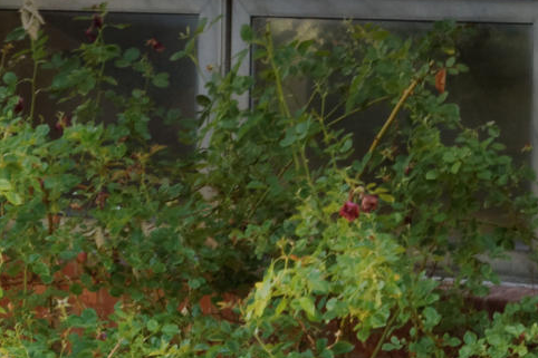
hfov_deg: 9.2
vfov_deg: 6.0
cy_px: -557
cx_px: 833
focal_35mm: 218
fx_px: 3257
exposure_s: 1/30
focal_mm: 35
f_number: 7.1
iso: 800
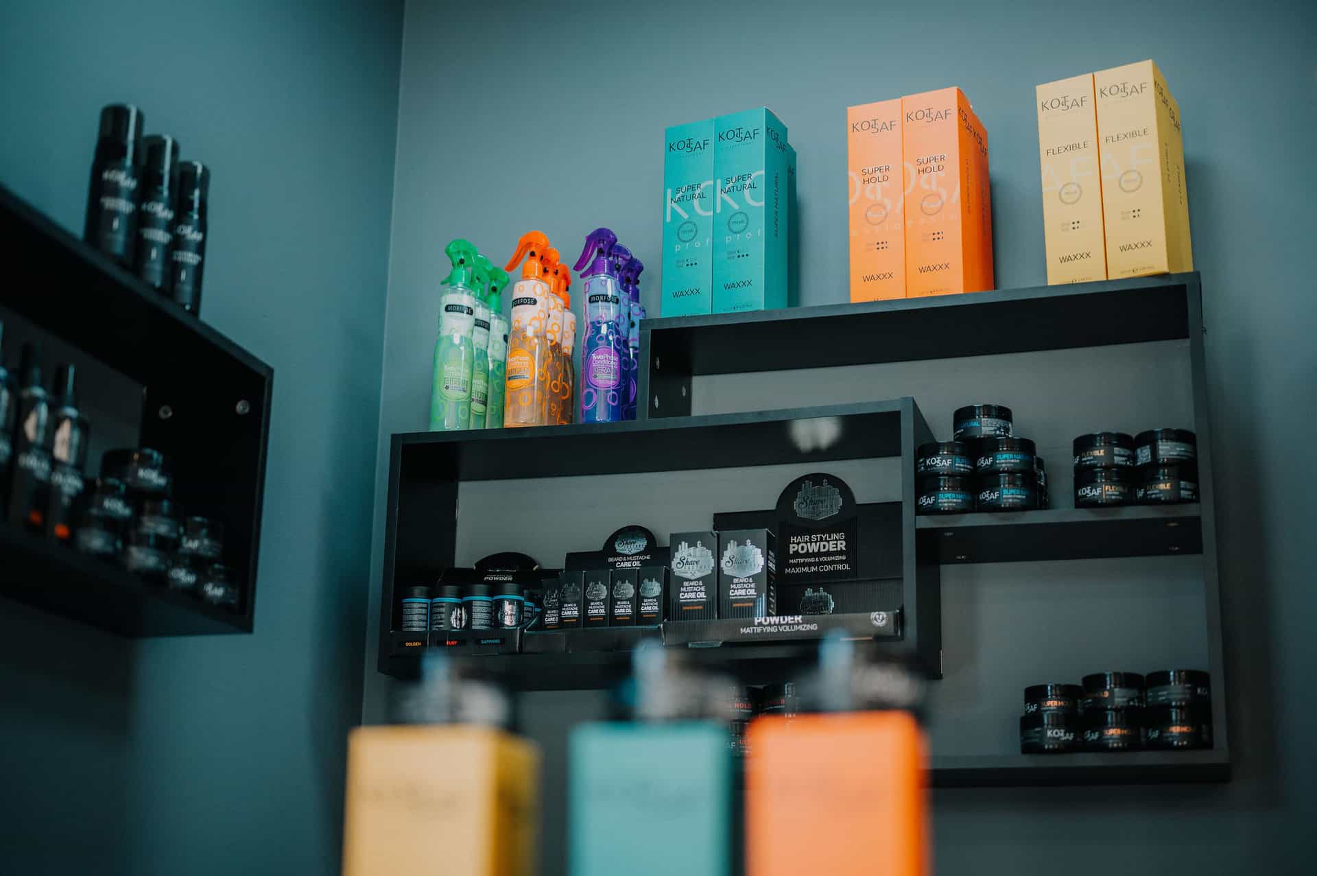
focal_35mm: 50
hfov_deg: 39.6
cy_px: 438
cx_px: 658
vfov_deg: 27.0
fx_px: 1828
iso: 320
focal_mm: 50
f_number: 1.8
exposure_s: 1/320
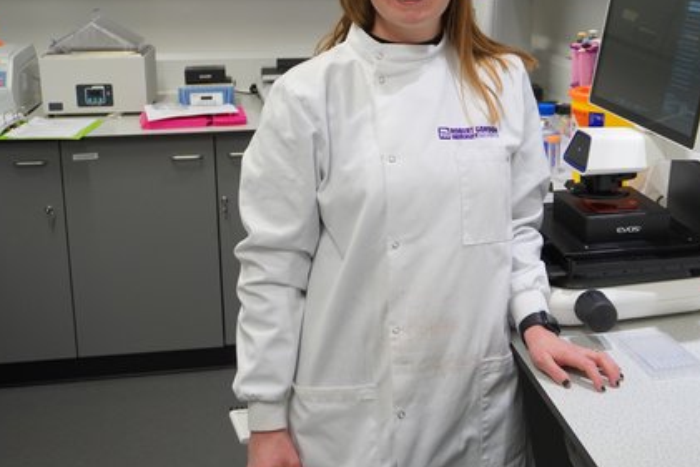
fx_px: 914
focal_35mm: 47
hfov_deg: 41.5
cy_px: 153
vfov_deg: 28.5
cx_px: 452
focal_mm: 22
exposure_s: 1/160
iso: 1000
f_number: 4
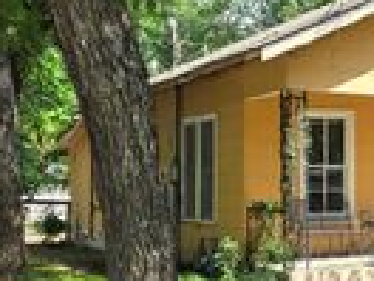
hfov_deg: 21.6
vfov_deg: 17.0
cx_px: 385
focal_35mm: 87
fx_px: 940
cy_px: 163
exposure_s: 1/1387
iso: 80
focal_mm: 6.25
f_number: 1.7
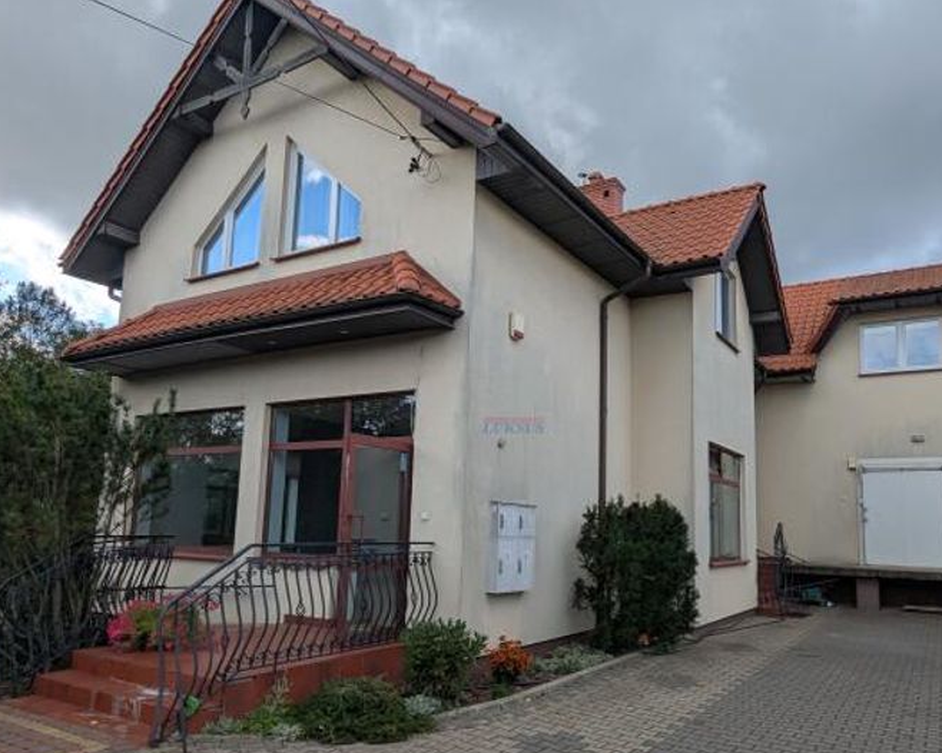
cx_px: 513
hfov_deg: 83.1
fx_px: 530
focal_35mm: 19
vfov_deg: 70.5
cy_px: 424
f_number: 2.2
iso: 45
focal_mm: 2.35
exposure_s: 1/1114
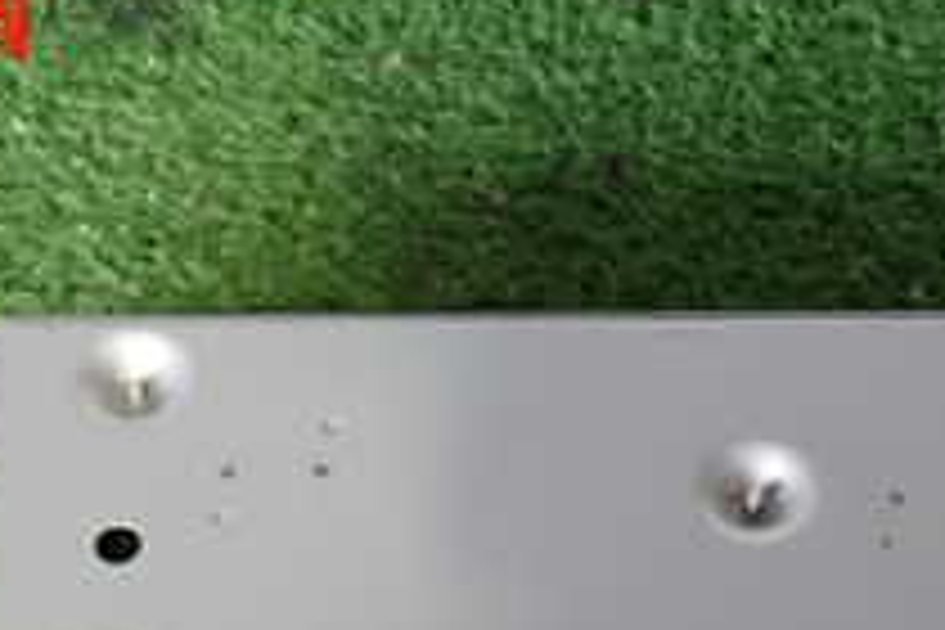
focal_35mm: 95
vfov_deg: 13.5
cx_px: 562
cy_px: 986
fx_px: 2494
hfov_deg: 21.4
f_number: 2.4
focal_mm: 5.79
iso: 250
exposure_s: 1/30
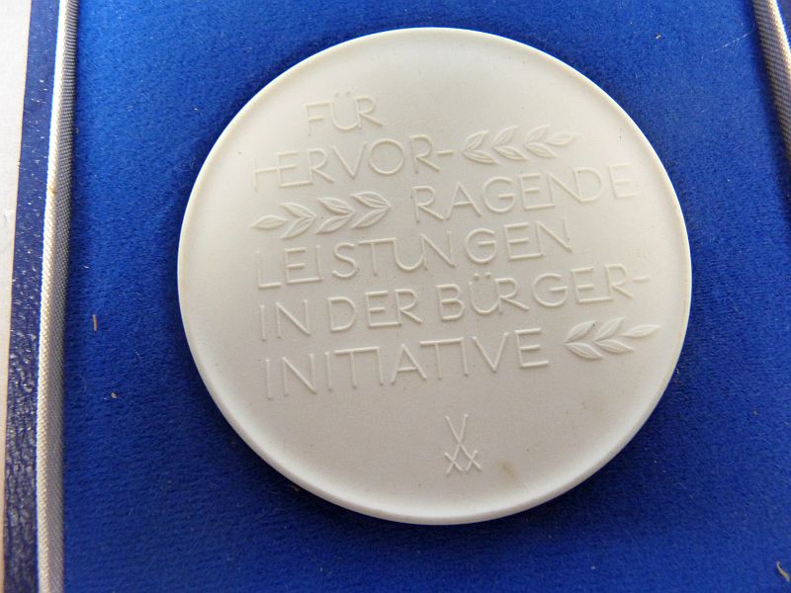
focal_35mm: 27
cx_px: 396
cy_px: 296
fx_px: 617
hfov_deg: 65.3
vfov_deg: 51.4
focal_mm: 4.8
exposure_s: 1/25
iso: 400
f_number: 2.8
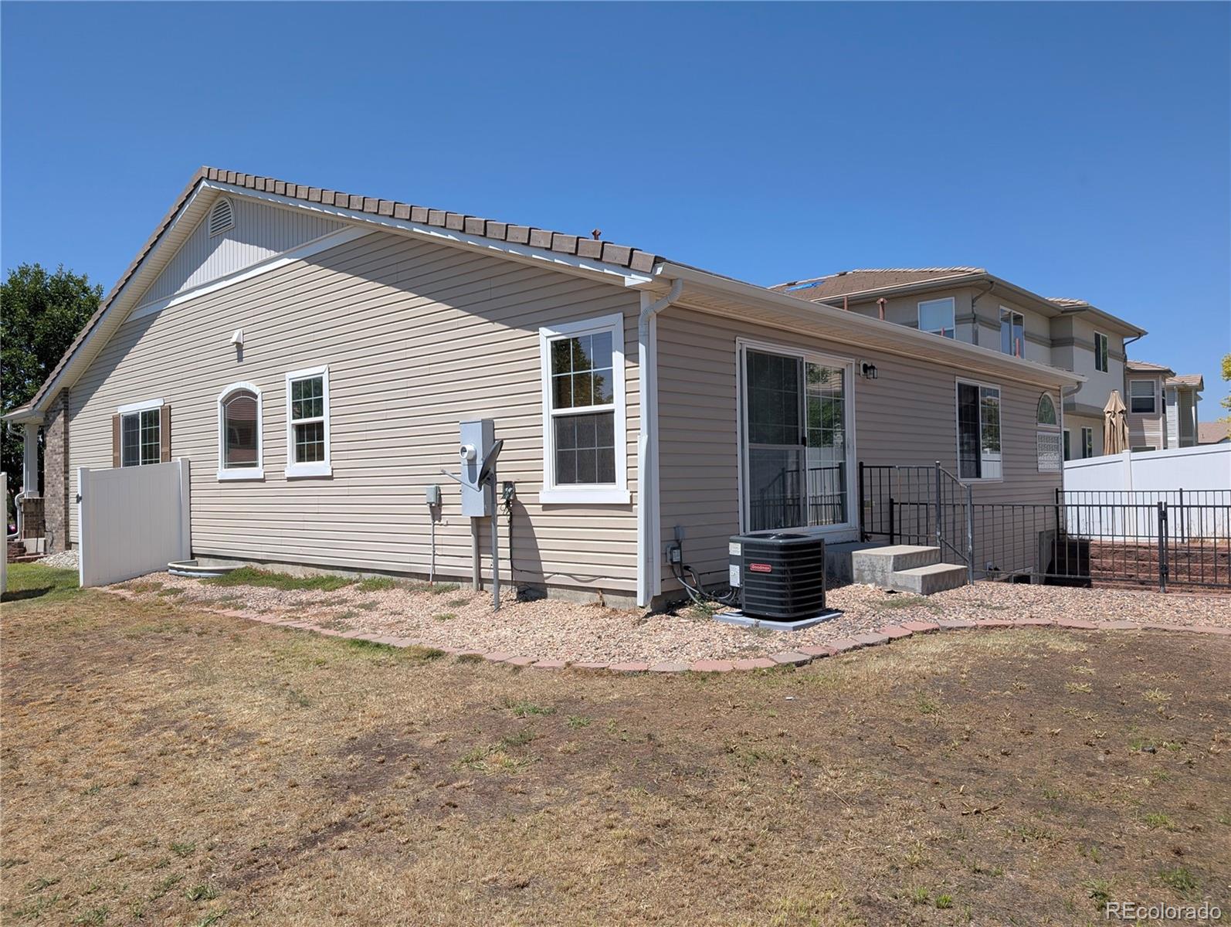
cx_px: 616
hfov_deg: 71.5
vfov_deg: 56.9
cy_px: 464
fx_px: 855
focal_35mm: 24
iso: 19
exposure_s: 1/1312
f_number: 1.68
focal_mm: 6.9
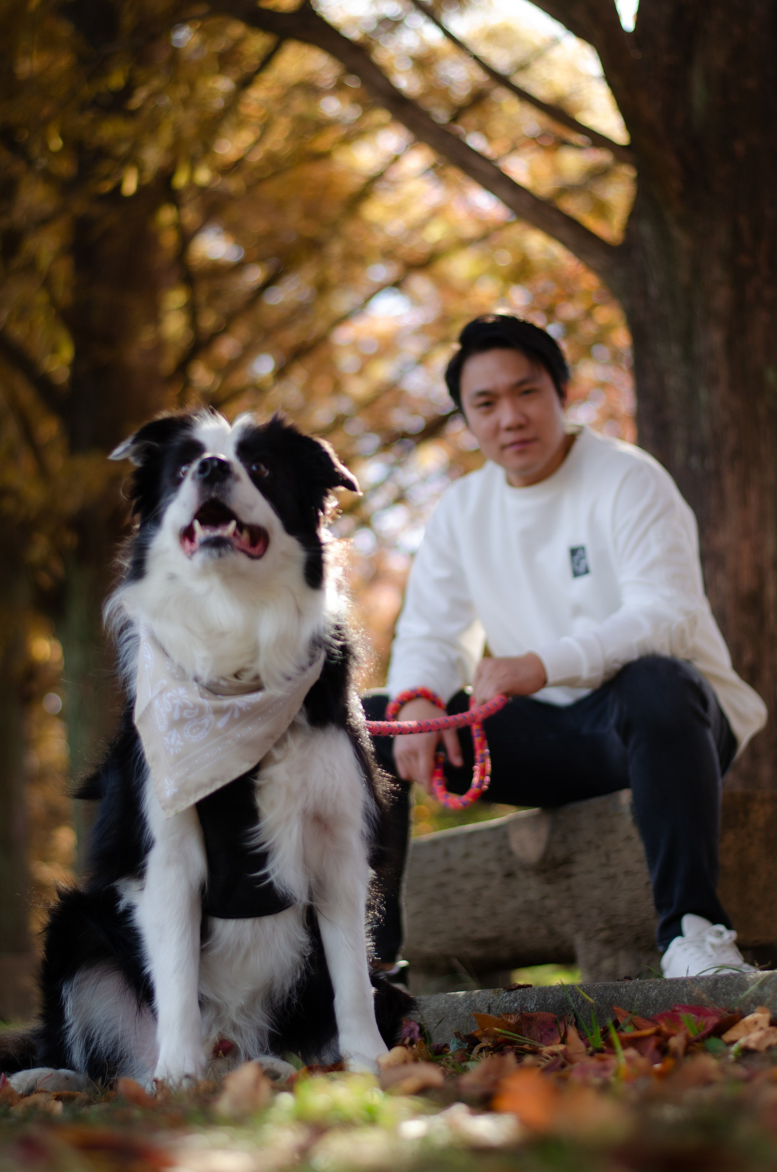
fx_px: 2439
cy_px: 586
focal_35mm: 75
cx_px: 388
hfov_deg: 18.1
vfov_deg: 27.0
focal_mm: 50
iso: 100
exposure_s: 1/500
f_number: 1.8
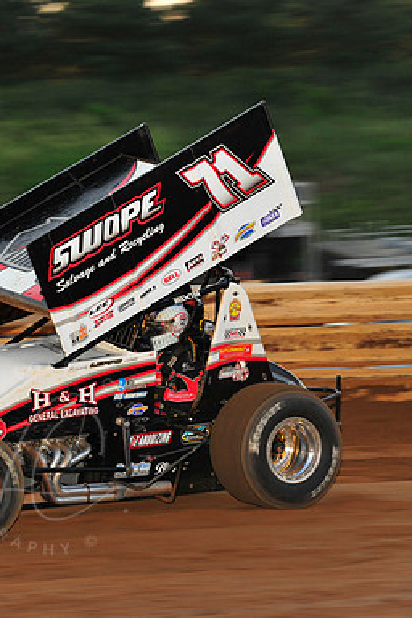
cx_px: 52
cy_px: 309
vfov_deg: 9.4
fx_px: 3759
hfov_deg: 6.3
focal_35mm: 219
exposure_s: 1/320
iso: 800
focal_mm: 145
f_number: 7.1
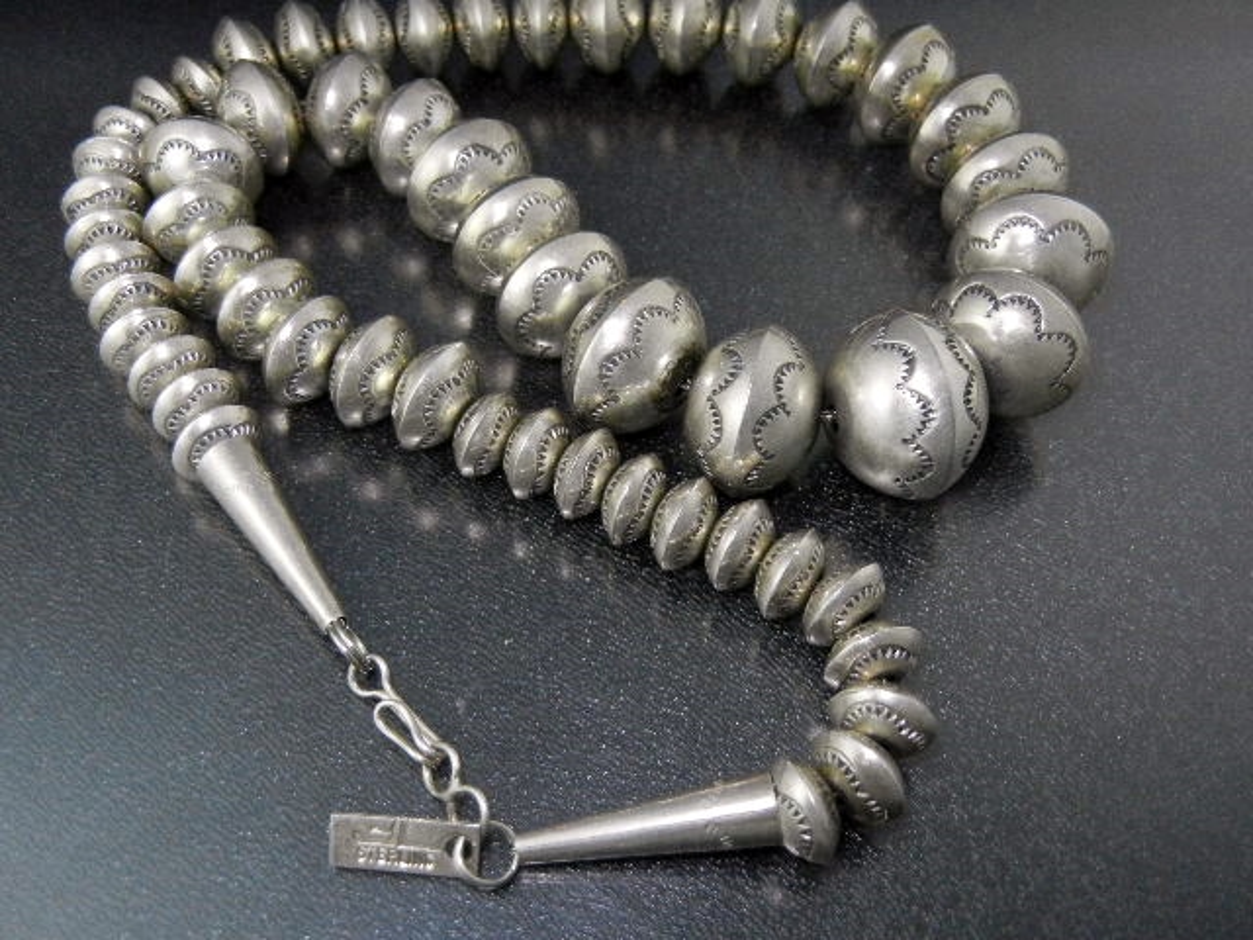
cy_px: 470
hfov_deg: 47.9
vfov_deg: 36.8
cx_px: 626
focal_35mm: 39
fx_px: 1412
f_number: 7.4
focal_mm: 7.1
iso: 800
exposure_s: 1/30
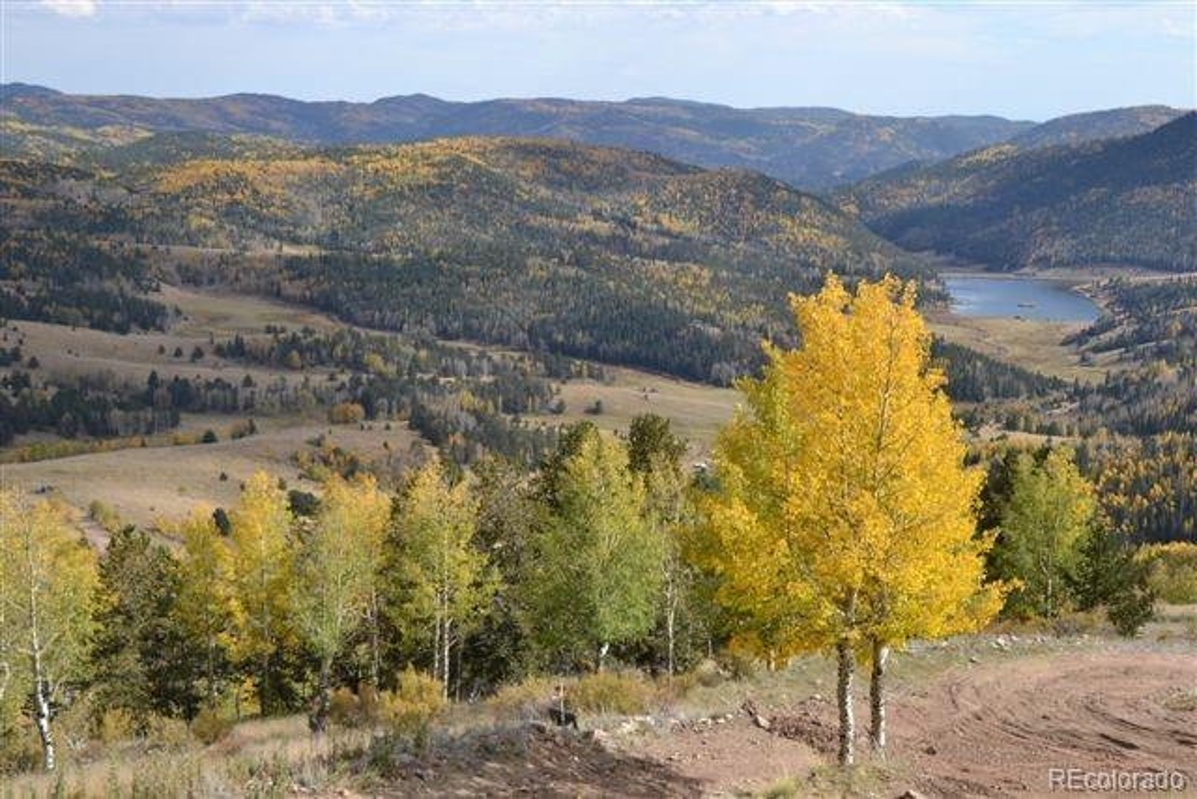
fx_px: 1596
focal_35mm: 48
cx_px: 598
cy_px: 400
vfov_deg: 28.1
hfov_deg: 41.1
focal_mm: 32
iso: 100
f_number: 8
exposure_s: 1/250
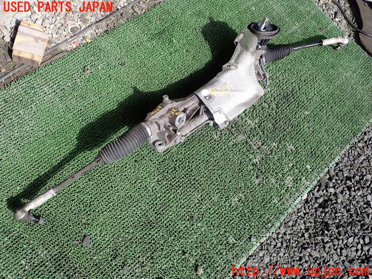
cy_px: 140
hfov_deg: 56.8
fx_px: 344
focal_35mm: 32
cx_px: 186
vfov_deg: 44.2
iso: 100
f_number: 3.2
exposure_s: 1/400
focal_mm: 5.79
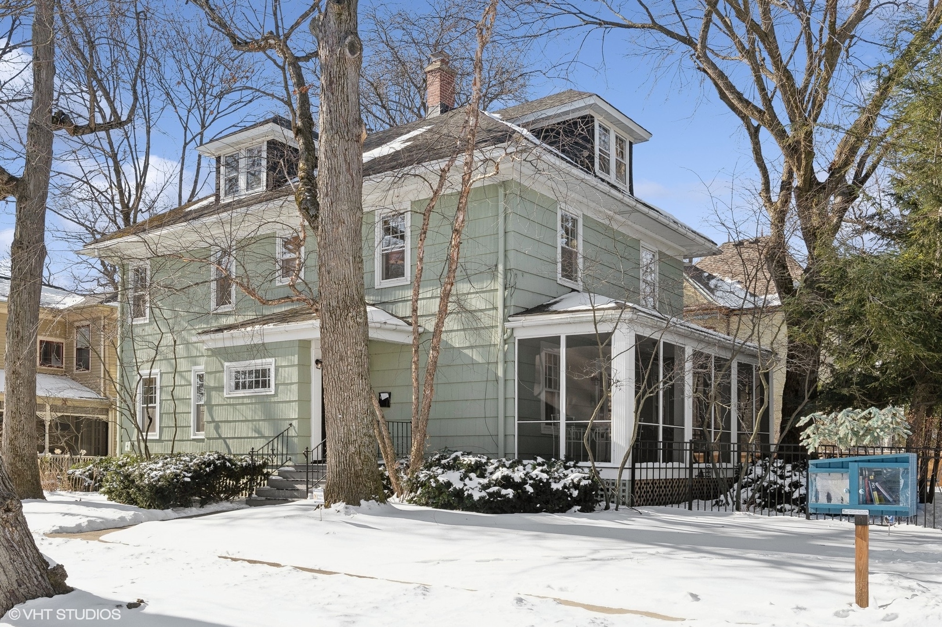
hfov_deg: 60.3
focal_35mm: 31
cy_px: 314
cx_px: 471
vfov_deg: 42.3
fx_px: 811
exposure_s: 1/180
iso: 200
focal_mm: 21
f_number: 9.5
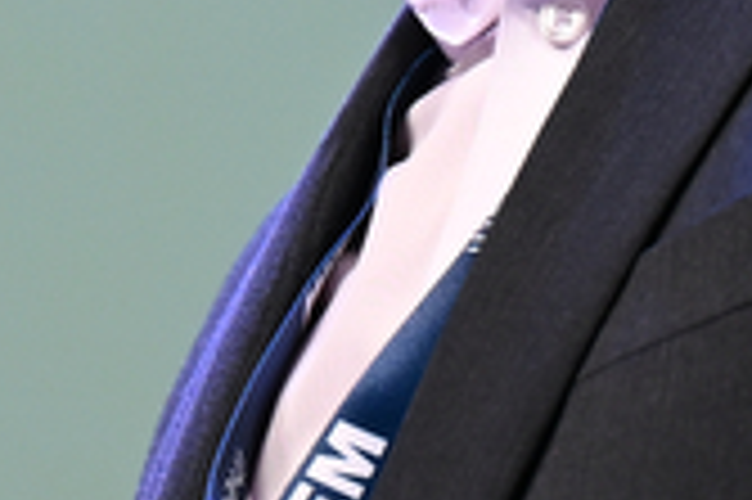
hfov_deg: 2.9
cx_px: -230
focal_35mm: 706
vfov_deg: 1.9
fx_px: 14733
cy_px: -128
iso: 400
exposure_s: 1/200
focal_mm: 115
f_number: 2.8
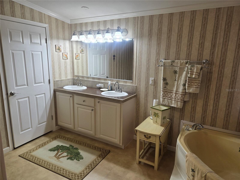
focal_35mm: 23
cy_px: 90
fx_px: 159
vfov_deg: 58.9
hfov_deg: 73.9
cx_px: 120
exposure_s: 1/120
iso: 64
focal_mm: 5.4
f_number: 1.8
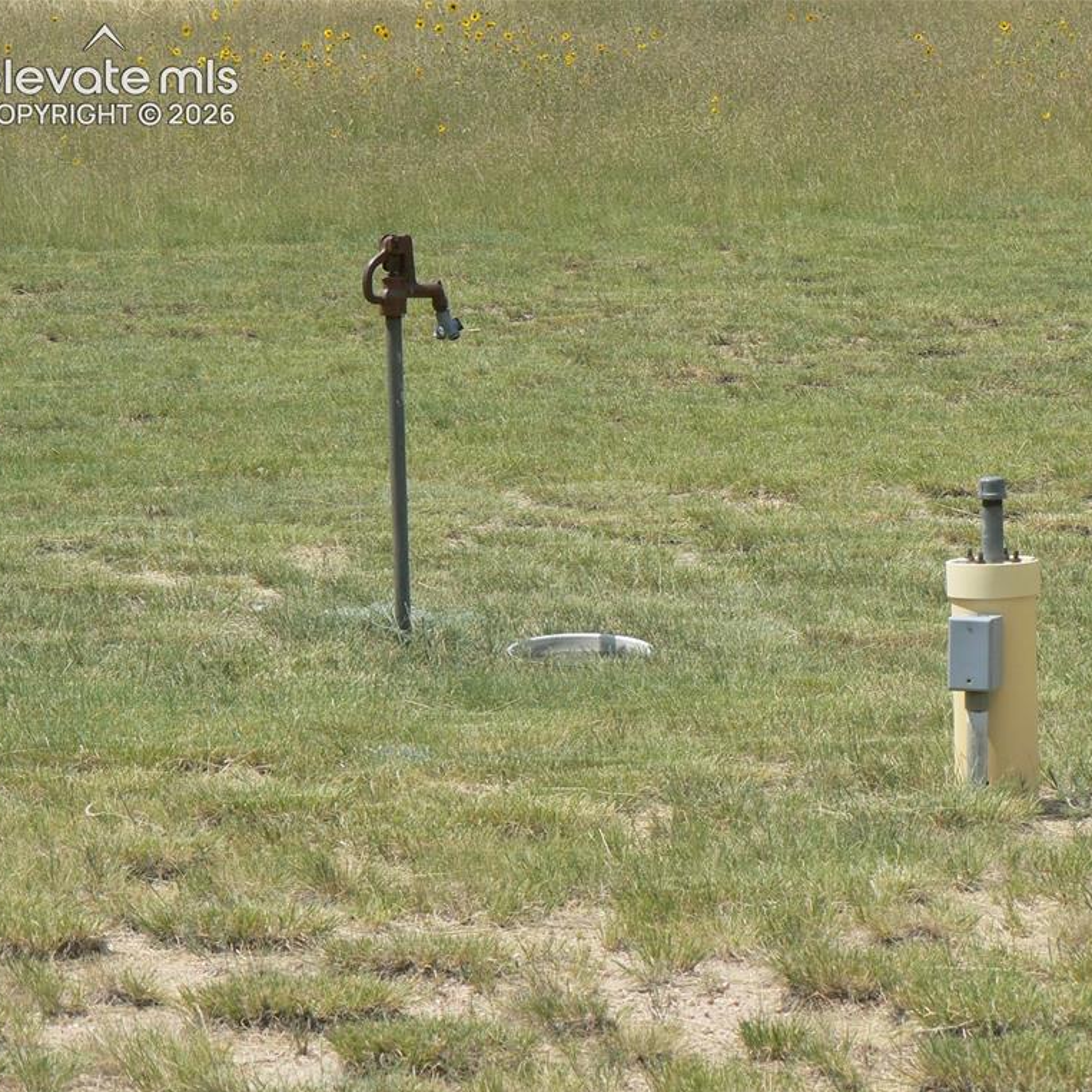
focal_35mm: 211
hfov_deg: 8.3
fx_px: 7531
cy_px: 547
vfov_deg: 8.3
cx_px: 691
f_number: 7.1
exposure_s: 1/400
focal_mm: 29.7
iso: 80
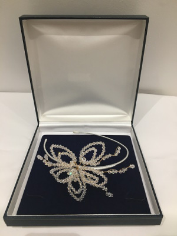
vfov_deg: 61.7
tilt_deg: -36.4
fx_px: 198
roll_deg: +2.2
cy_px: 118
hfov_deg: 48.2
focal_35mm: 29
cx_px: 88
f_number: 2.2
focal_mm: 4.15
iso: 80
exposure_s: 1/33
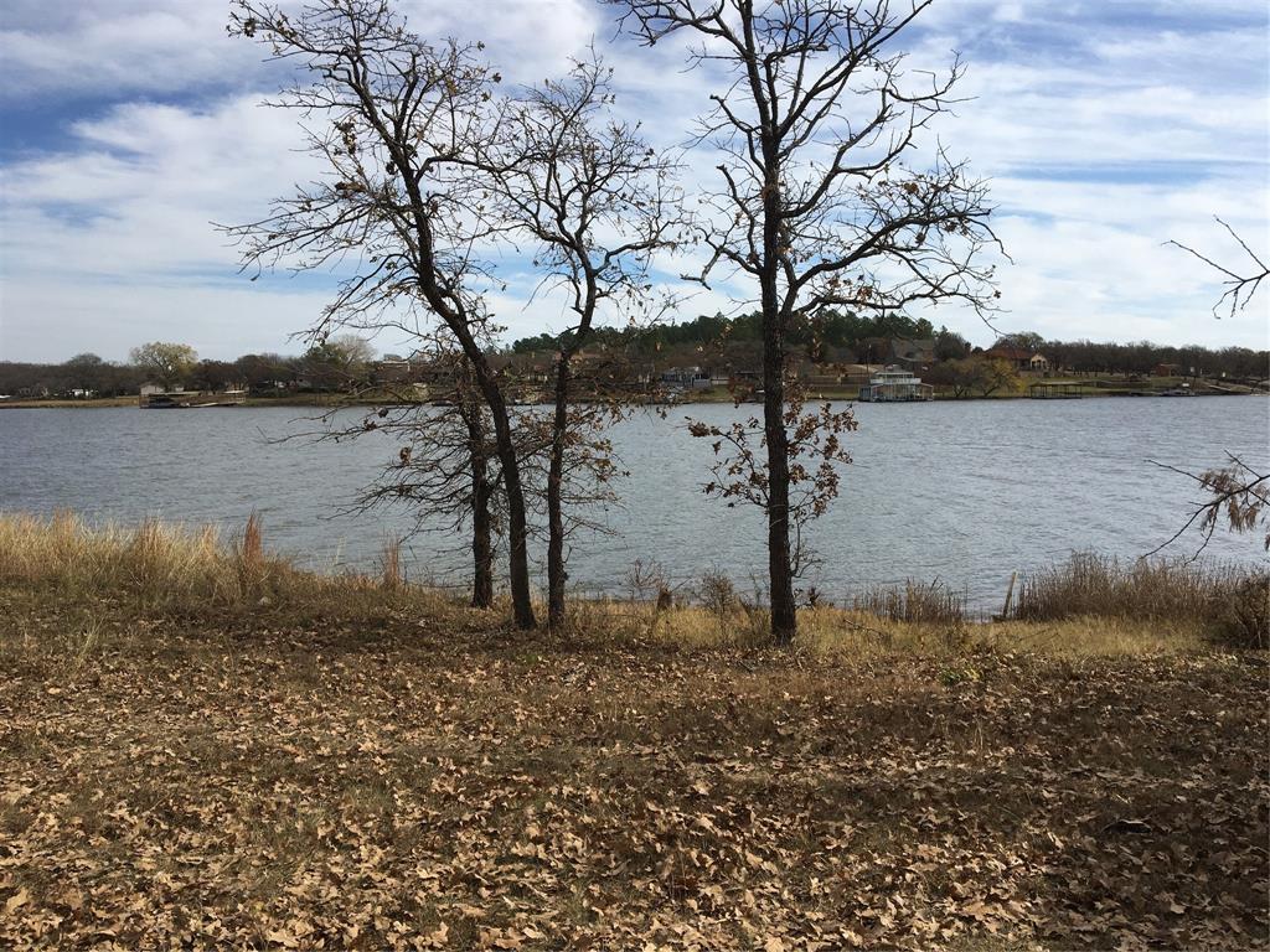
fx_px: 1064
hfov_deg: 61.7
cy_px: 476
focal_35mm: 29
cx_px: 635
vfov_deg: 48.2
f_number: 2.2
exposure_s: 1/2137
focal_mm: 4.15
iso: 25
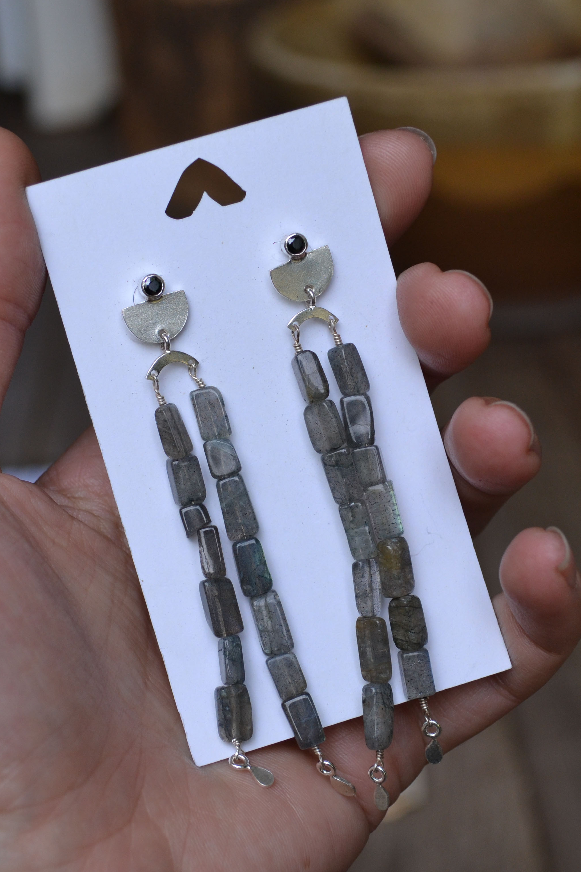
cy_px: 436
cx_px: 246
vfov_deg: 26.3
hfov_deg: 17.7
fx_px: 1864
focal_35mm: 77
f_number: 5
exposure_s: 1/640
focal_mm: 34
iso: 400
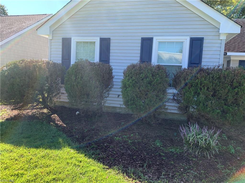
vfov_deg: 53.1
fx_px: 184
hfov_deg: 67.3
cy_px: 92
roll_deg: -4.0
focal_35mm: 26
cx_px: 122
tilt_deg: -6.0
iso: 25
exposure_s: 1/410
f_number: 1.8
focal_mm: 4.25
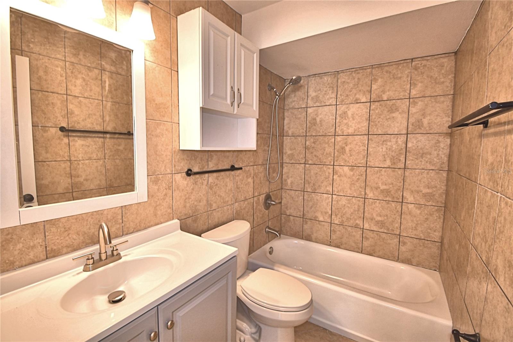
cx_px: 256
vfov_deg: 77.3
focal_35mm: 15
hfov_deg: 100.4
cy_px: 171
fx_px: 214
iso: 280
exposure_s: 1/30
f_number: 4.5
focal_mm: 10
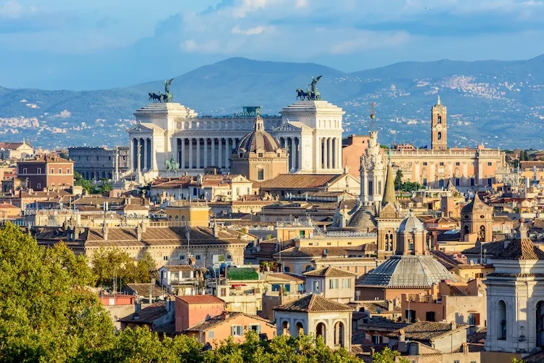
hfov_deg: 9.8
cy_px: 182
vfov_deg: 6.5
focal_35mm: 210
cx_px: 272
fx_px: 3173
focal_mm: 140
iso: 160
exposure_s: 1/250
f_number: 14
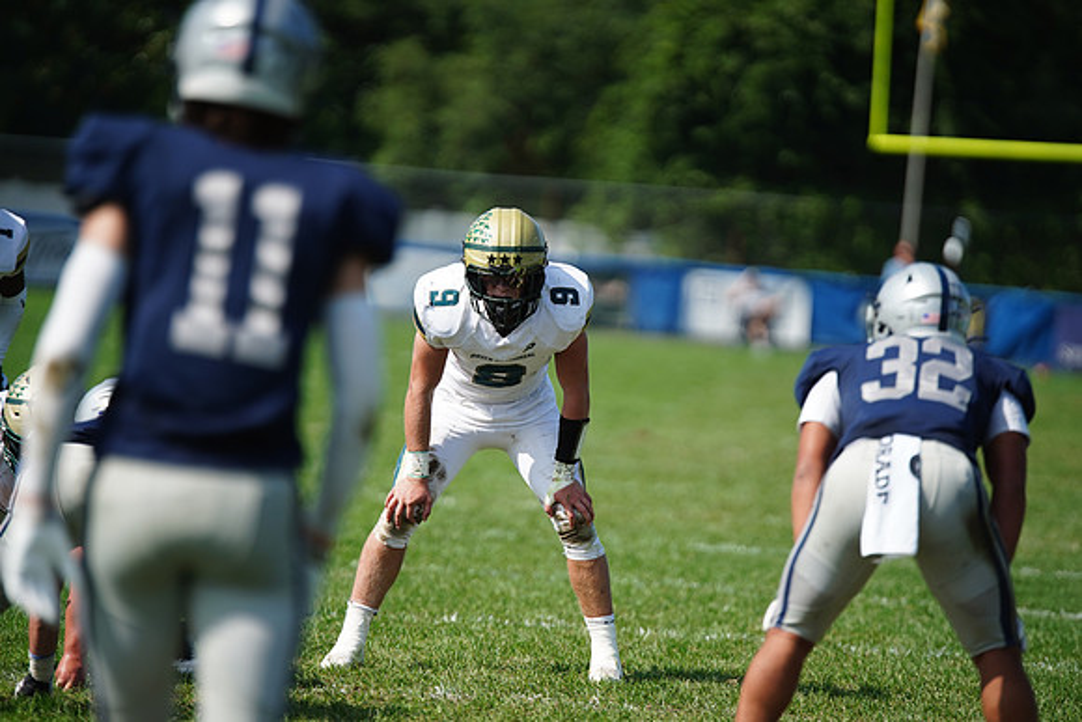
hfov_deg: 6.9
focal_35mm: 300
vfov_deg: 4.6
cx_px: 541
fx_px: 9018
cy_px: 361
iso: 400
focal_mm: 300
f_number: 2.8
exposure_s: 1/5000
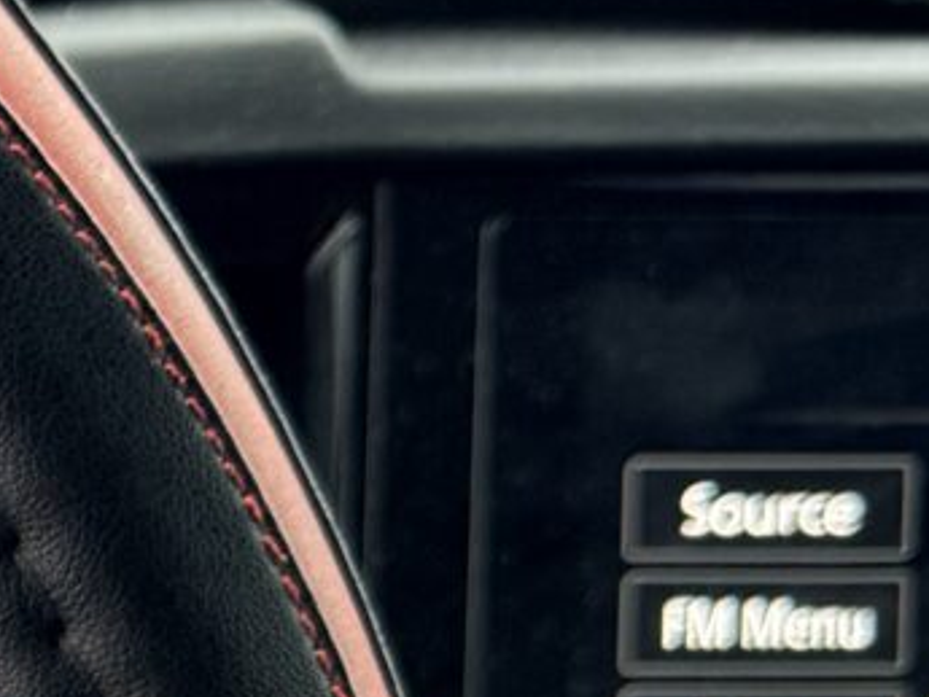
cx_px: -1535
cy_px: 1642
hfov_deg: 9.5
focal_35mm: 178
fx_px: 4779
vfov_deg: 7.8
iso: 200
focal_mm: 6.76
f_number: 1.78
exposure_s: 1/121
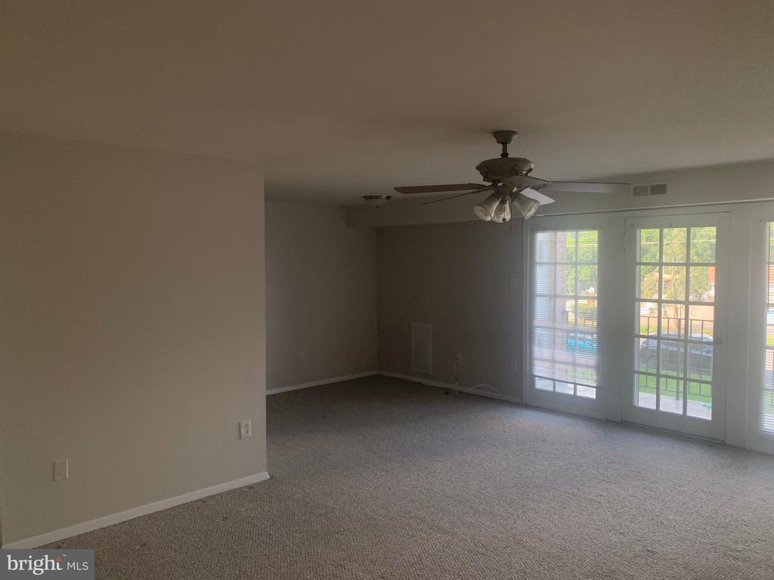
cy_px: 290
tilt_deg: -3.0
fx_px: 581
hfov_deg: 67.3
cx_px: 387
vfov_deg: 53.1
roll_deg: -0.1
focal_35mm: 26
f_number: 1.8
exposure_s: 1/121
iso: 40
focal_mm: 4.25
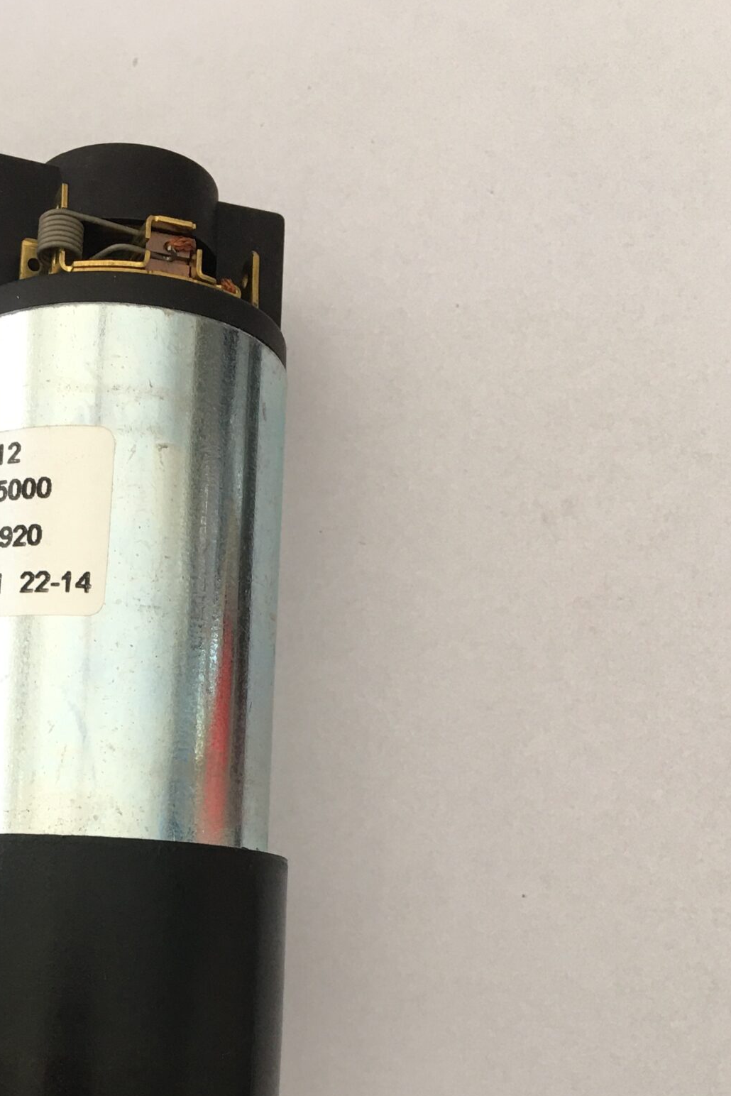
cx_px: 128
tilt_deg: -86.6
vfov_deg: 38.1
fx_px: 1522
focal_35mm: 50
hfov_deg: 26.4
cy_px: 878
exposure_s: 1/33
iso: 32
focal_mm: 4.15
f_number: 2.2
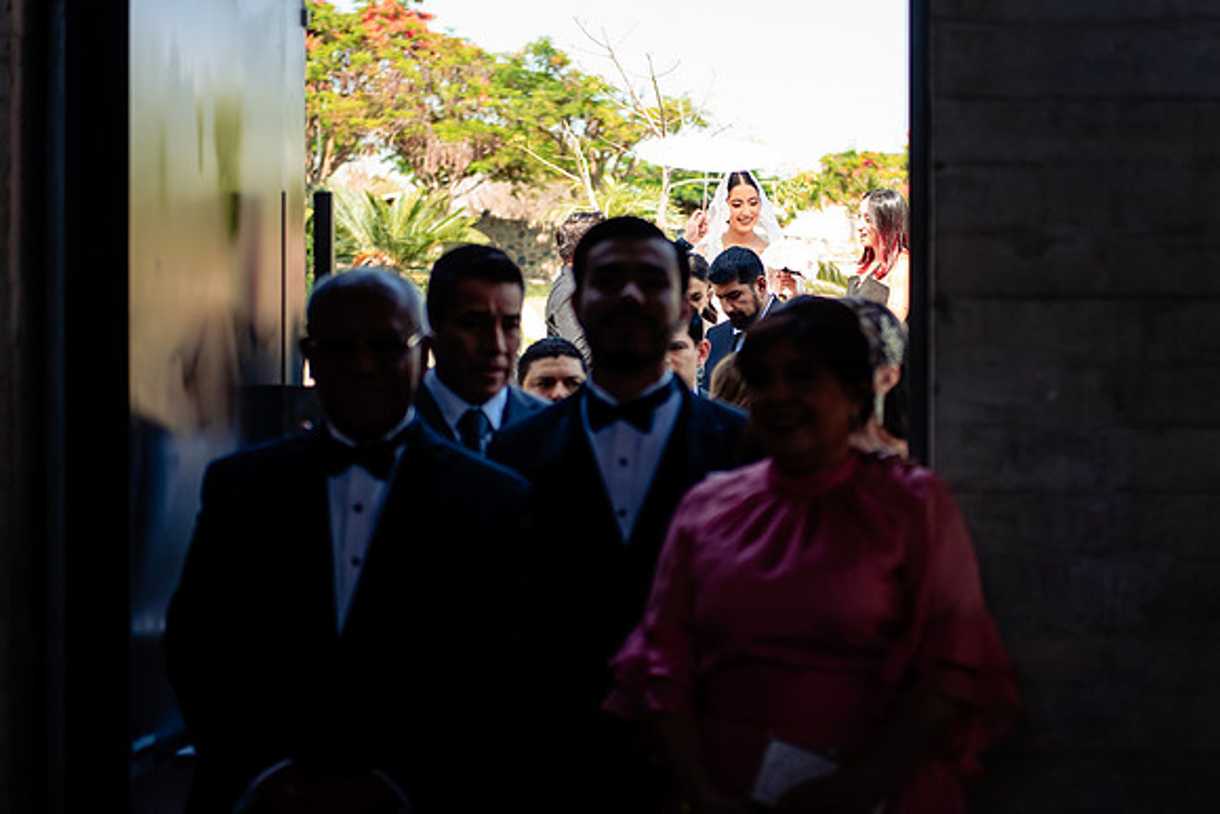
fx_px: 2797
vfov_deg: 16.6
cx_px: 701
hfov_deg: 24.6
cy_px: 399
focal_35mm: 83
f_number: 3.5
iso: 640
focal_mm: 70
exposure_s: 1/1600
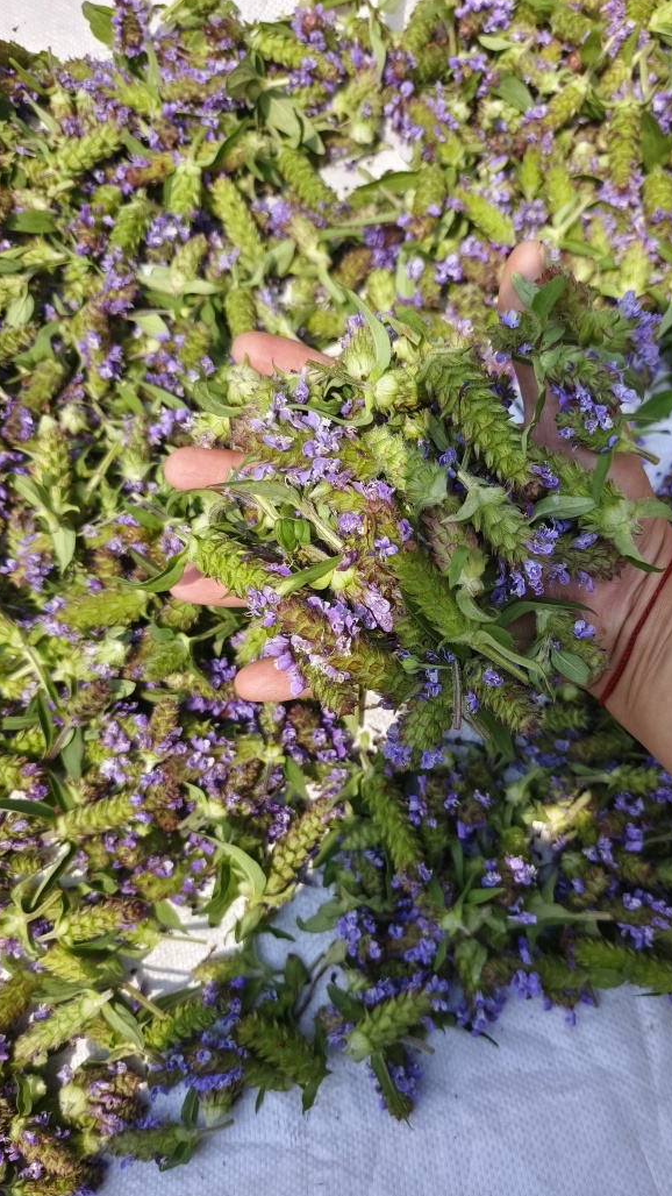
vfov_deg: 71.9
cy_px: 615
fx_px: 824
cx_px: 388
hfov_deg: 44.2
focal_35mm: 26
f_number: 1.75
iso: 71
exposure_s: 1/1721
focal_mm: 5.5
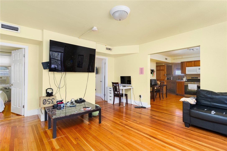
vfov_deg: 70.4
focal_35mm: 17
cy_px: 76
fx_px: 107
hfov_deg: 93.3
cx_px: 114
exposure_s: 1/200
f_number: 7.1
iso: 800
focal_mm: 17
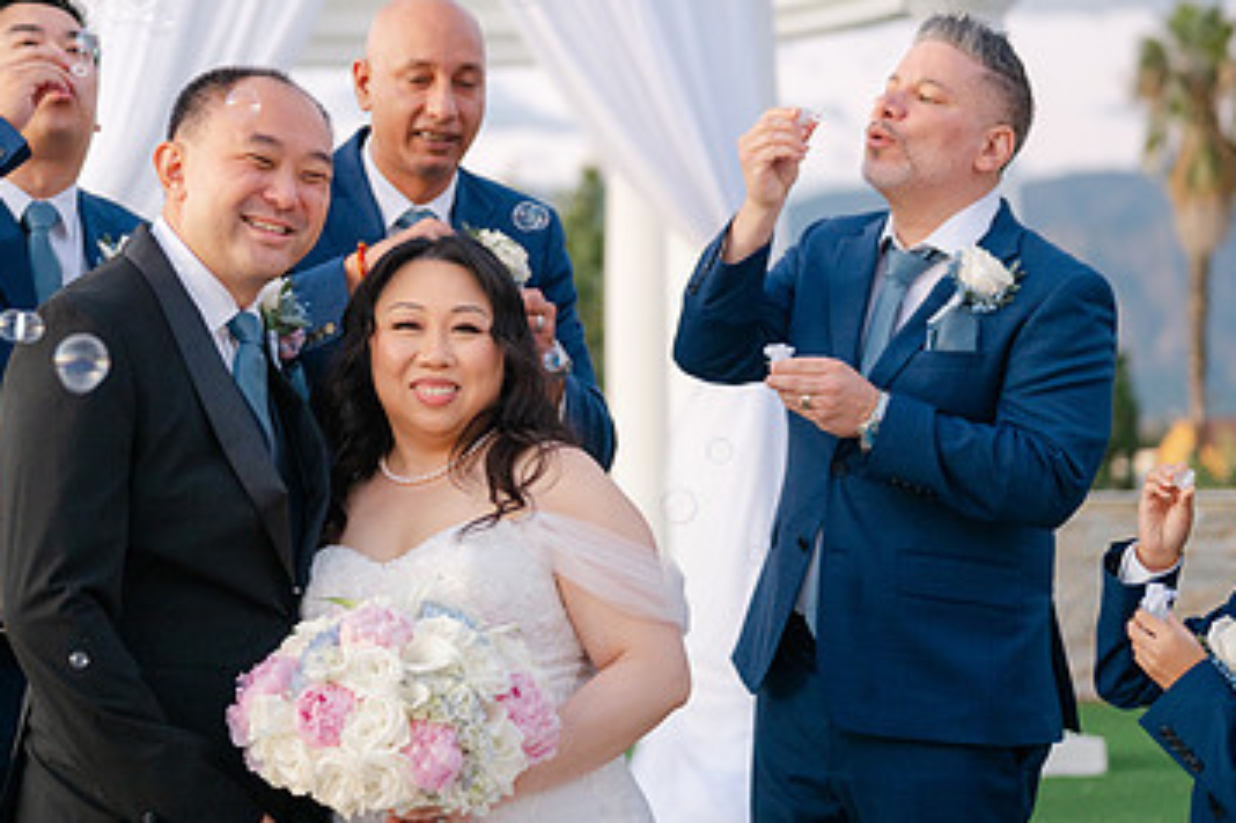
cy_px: 181
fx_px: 3191
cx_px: 385
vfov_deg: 14.6
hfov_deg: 21.8
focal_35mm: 93
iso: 400
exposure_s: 1/125
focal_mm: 50
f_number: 1.8
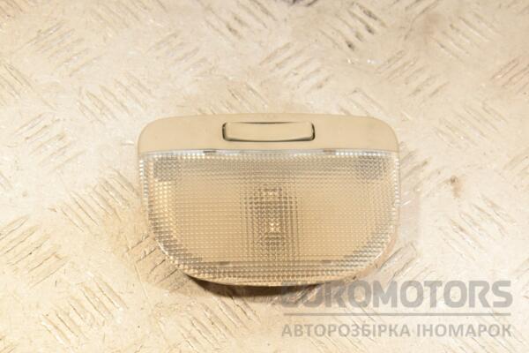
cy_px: 176
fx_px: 1146
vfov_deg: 17.5
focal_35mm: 78
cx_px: 264
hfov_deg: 26.0
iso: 1600
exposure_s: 1/200
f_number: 8
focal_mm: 52
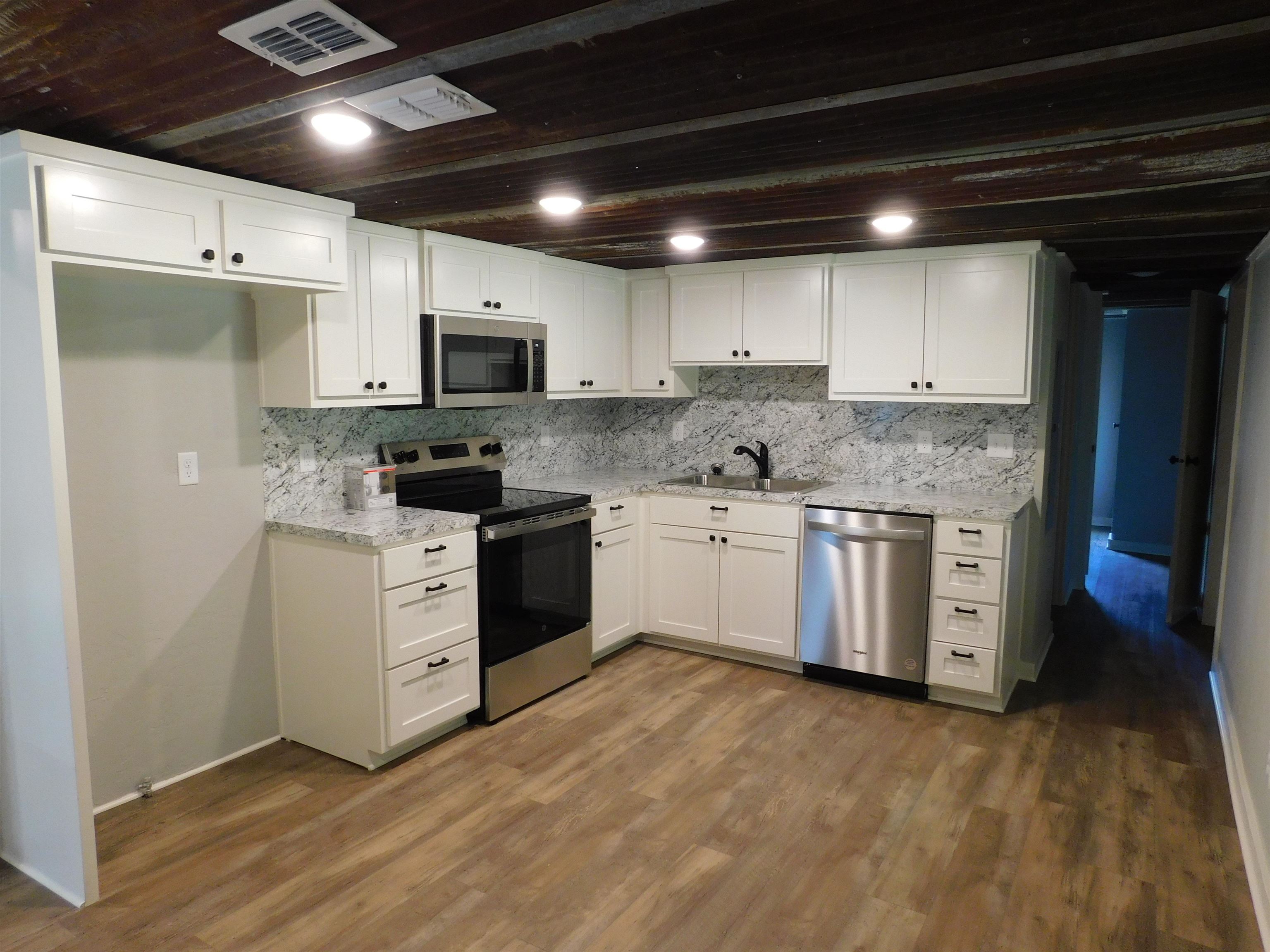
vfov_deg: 58.9
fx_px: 844
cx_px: 635
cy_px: 476
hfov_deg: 73.9
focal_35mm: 23
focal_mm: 4
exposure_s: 1/30
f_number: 3
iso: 220
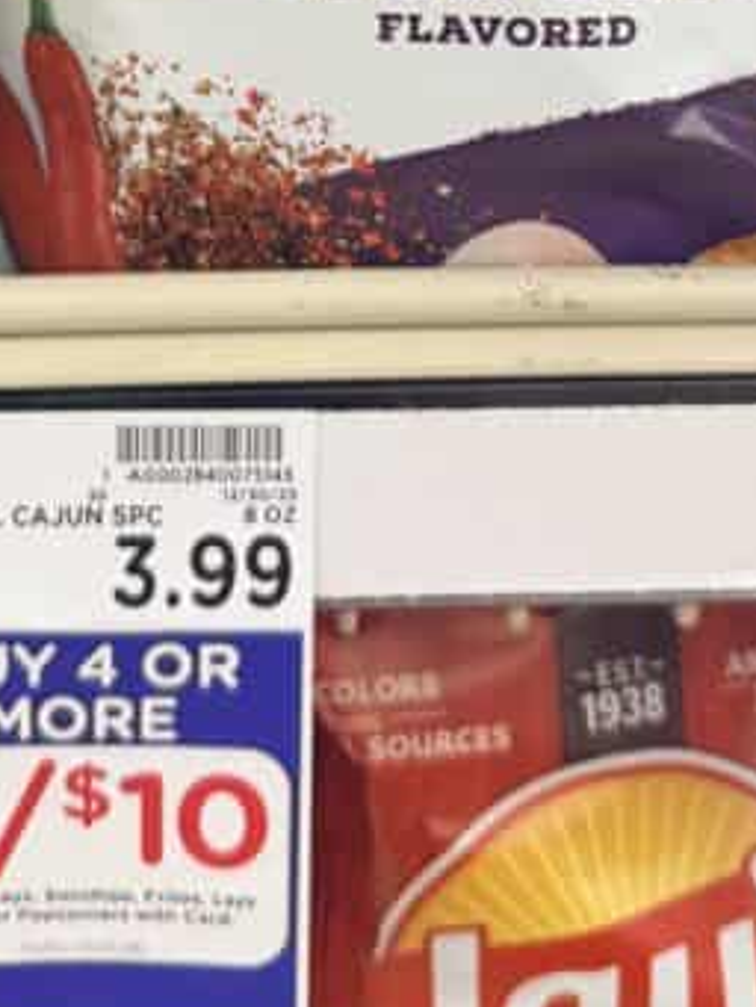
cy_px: -186
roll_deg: +0.6
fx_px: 2095
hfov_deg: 20.4
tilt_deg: -22.0
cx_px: 304
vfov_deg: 24.6
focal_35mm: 72
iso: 160
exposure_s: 1/64
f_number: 1.78
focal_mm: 6.76
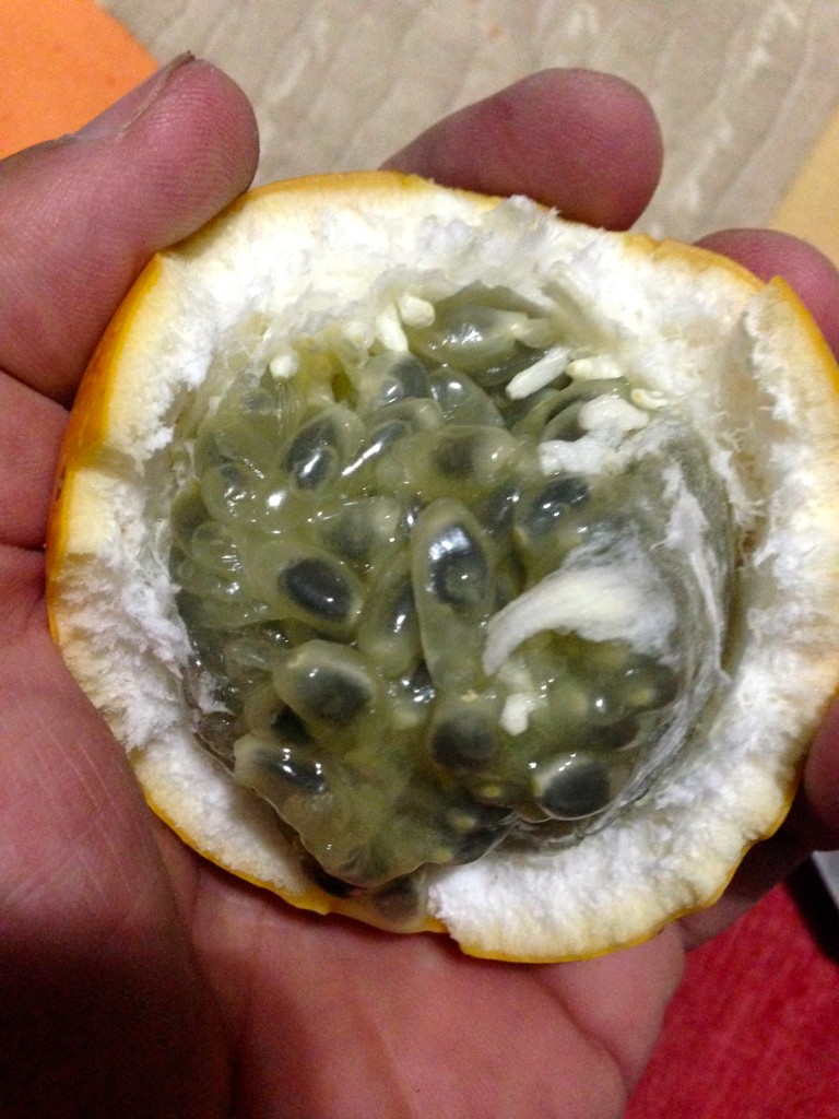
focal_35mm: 33
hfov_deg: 42.9
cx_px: 420
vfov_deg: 55.4
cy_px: 560
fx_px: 1066
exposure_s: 1/15
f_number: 2.4
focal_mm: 4.12
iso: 500
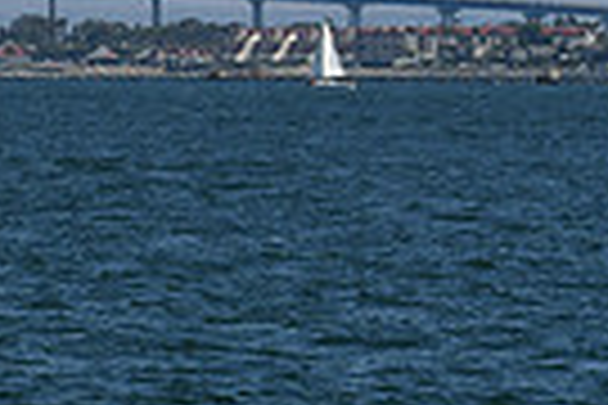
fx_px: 9187
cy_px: 56
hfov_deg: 3.8
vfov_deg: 2.5
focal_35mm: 544
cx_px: -581
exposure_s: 1/640
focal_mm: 85
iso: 100
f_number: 9
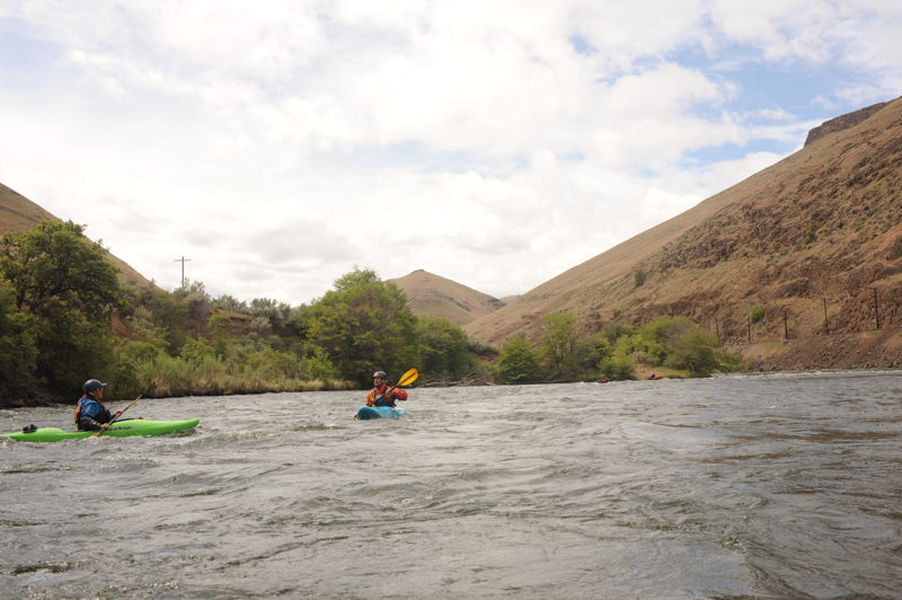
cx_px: 451
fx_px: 876
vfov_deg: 37.8
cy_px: 300
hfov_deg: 54.5
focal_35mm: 35
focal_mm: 35
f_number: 10
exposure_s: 1/250
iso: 200
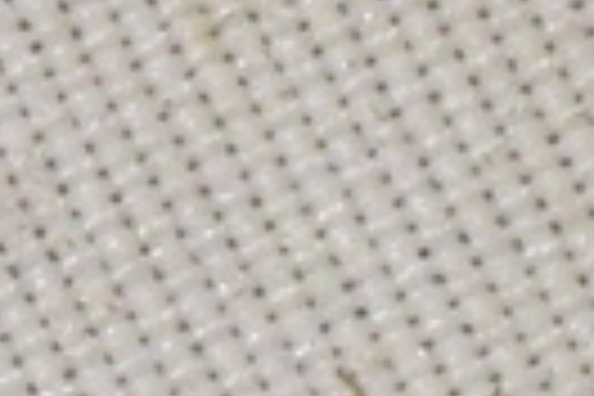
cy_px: 162
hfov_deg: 1.3
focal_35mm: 1525
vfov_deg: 0.9
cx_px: -855
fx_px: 25161
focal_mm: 140
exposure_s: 1/200
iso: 1000
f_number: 14
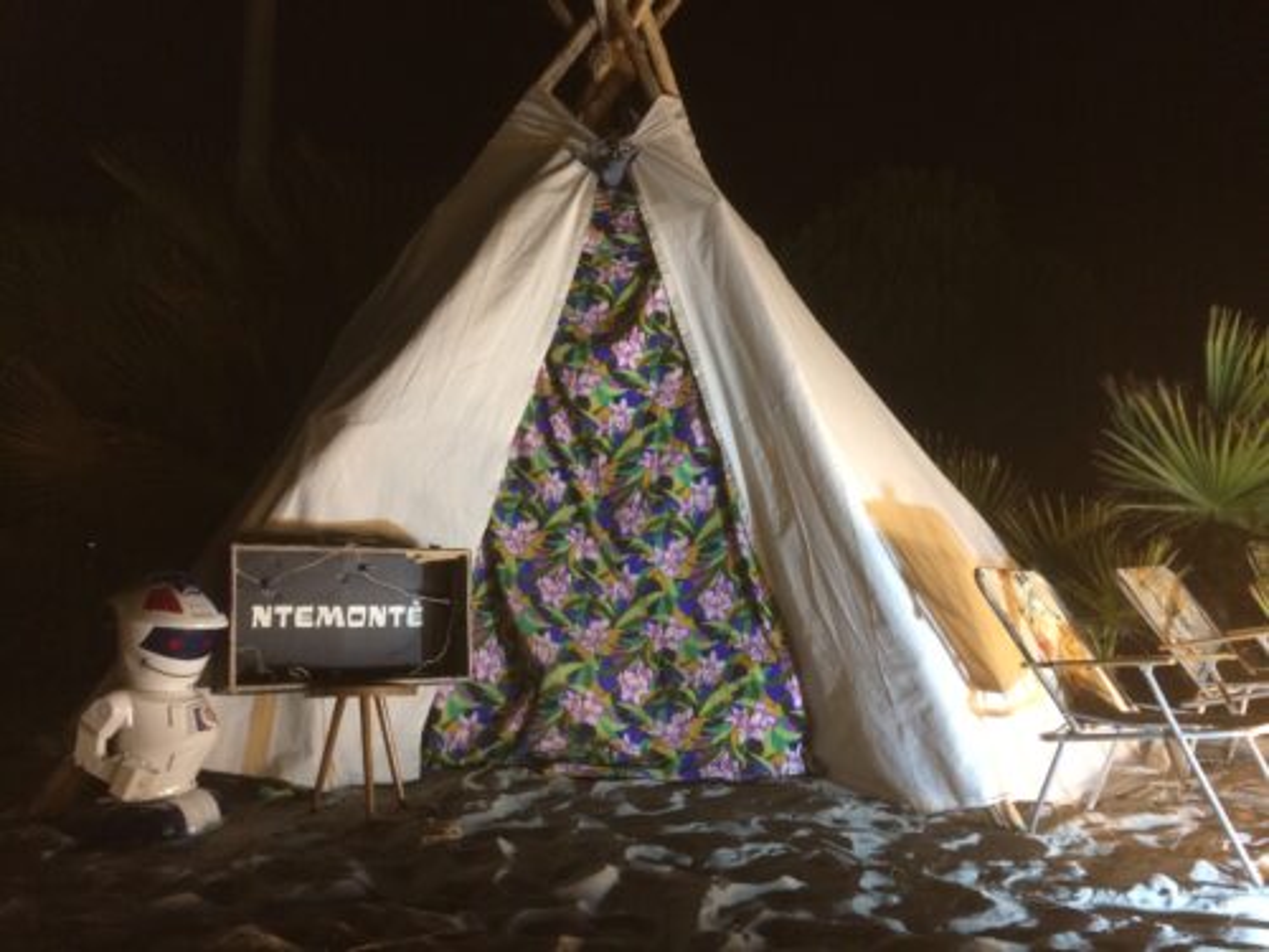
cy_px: 476
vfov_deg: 48.2
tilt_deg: +5.9
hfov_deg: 61.7
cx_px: 634
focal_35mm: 29
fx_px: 1063
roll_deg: +0.1
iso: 320
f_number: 2.2
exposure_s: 1/25
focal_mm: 4.15
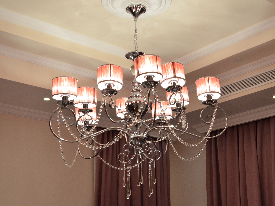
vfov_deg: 27.5
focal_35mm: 53
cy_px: 103
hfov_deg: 36.2
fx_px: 421
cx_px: 130
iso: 1000
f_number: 9
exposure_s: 1/20
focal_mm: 32
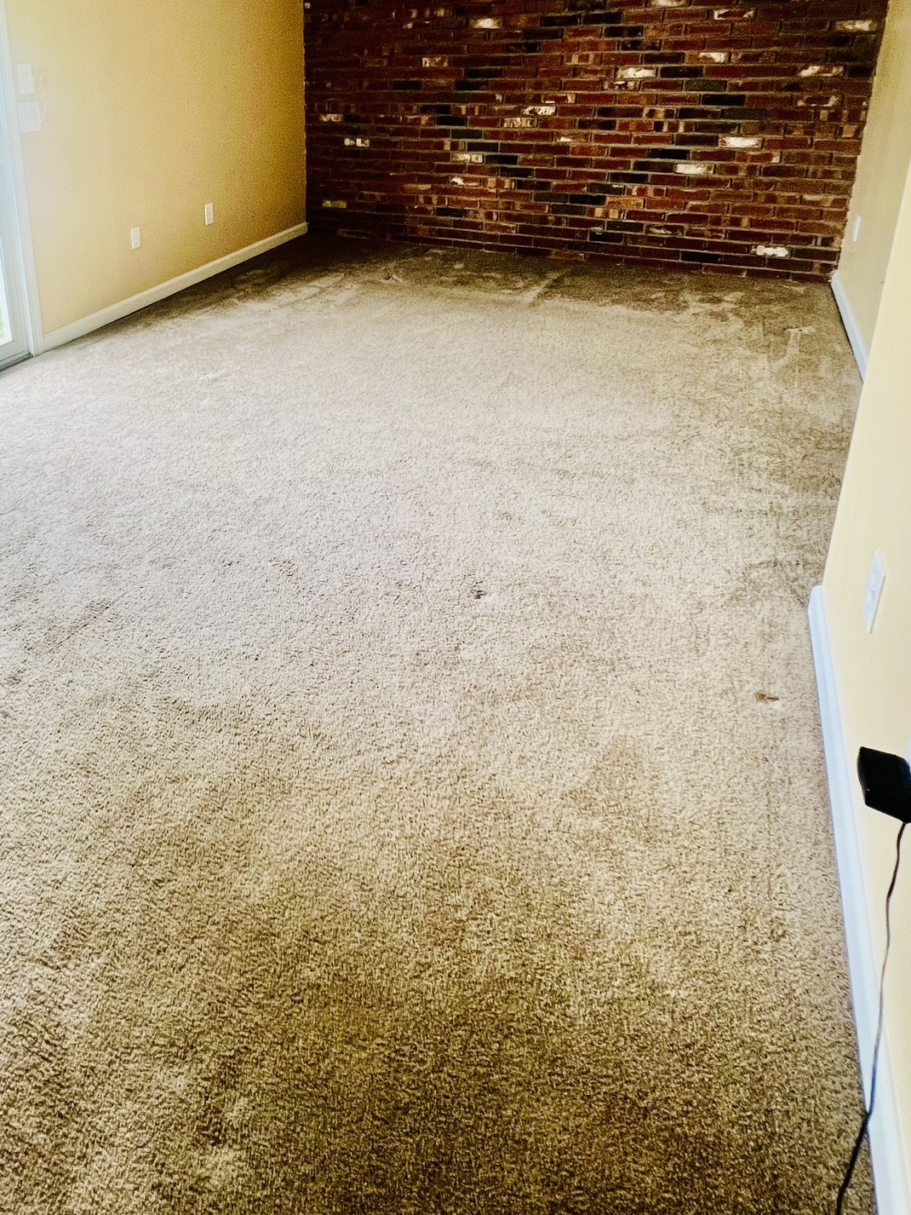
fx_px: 737
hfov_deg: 60.8
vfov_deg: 72.9
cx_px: 257
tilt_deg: -17.1
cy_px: 291
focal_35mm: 21
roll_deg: +1.6
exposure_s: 1/60
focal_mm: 1.57
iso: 160
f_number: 1.8
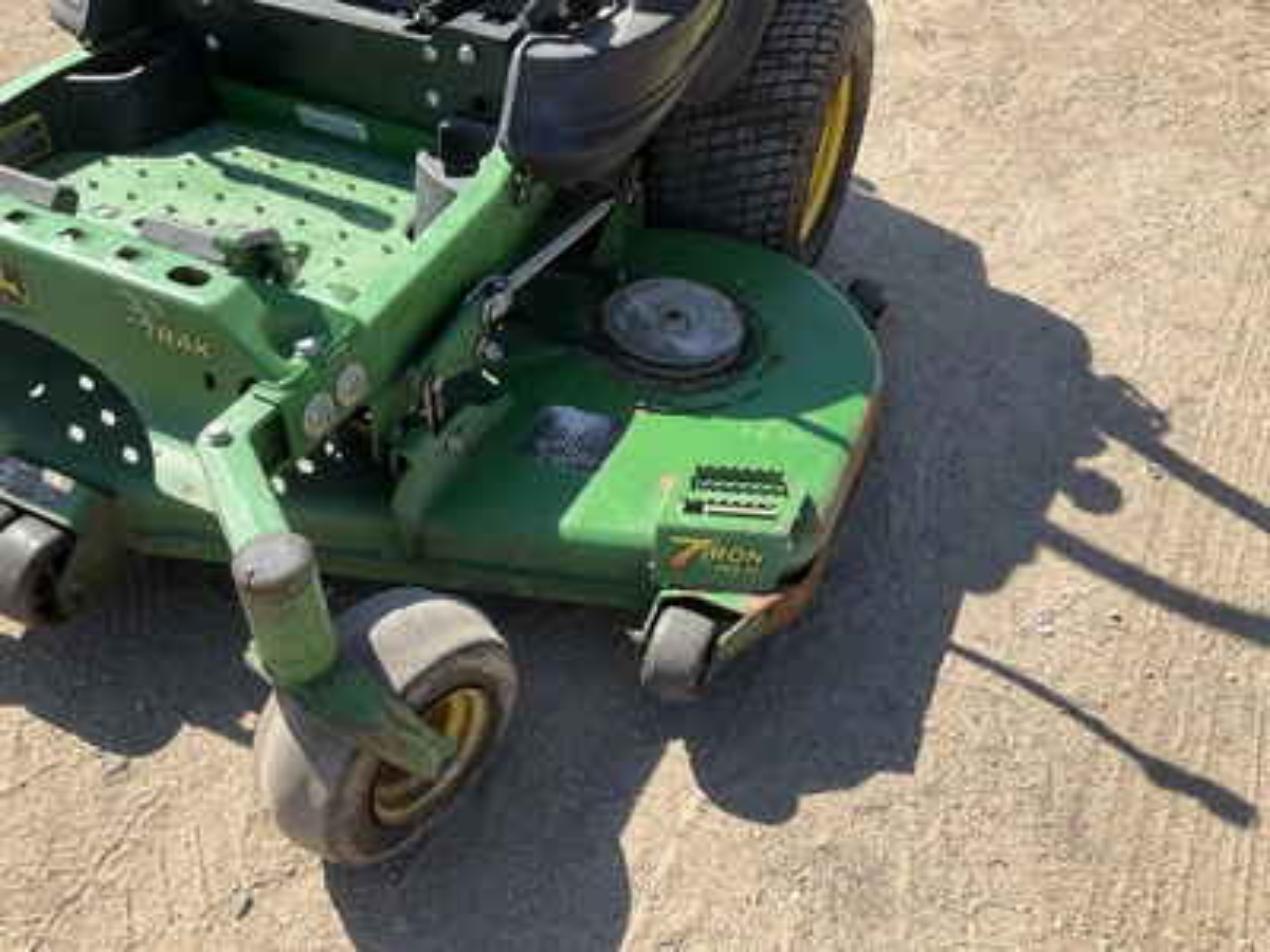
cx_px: 635
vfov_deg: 48.2
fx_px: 1064
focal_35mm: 29
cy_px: 476
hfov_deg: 61.7
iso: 25
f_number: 1.8
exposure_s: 1/978
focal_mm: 3
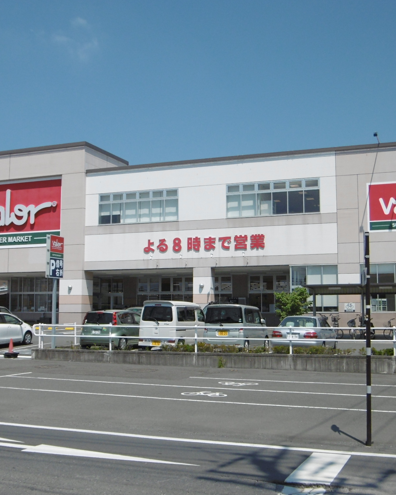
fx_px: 733
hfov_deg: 30.2
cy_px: 247
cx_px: 197
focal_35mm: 50
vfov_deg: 37.3
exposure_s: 1/320
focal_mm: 6.8
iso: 100
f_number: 9.3
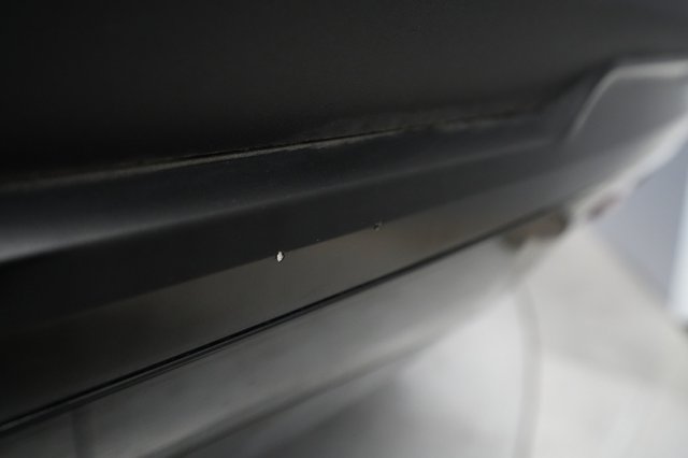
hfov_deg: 65.5
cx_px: 344
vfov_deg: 46.4
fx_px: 535
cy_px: 229
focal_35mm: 28
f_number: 5
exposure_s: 1/200
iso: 6400
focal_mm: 28
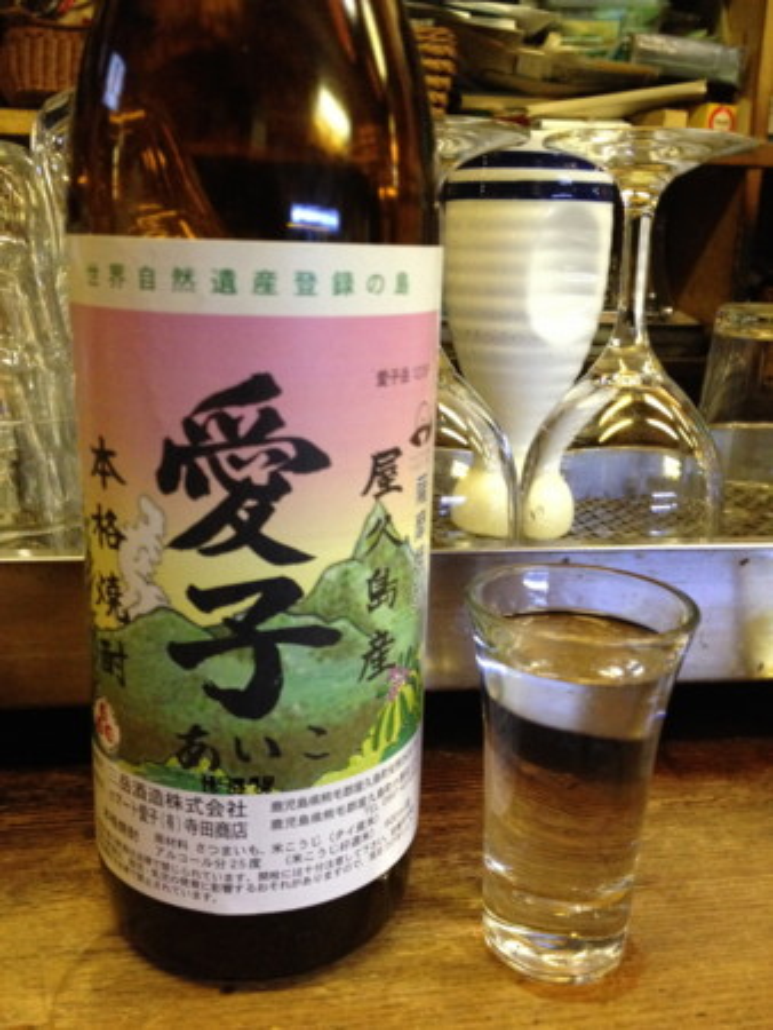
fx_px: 1041
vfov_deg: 52.6
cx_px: 386
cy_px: 515
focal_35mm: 35
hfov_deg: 40.7
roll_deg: -0.9
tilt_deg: -16.9
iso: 320
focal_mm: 4.28
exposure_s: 1/15
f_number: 2.4
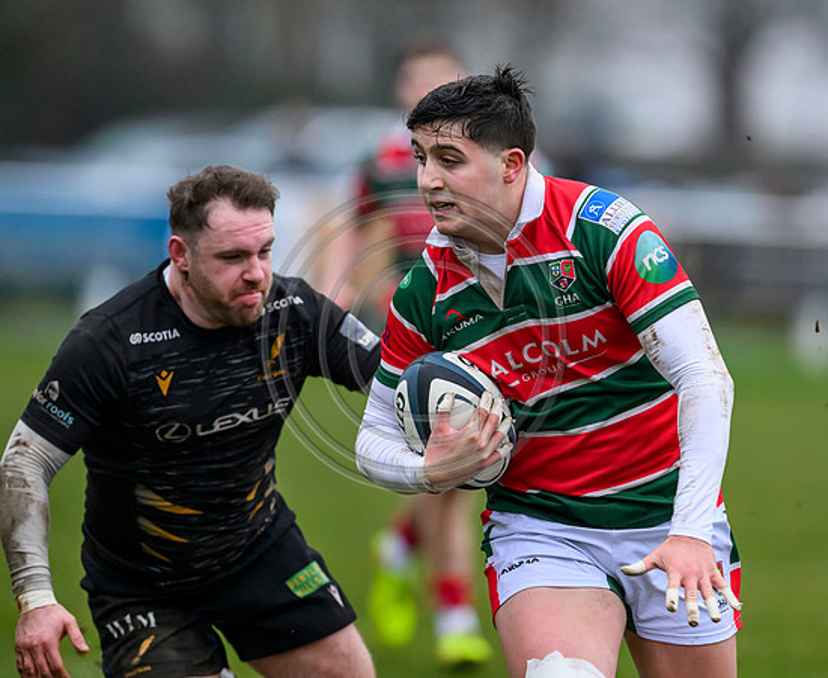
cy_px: 318
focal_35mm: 485
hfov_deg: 4.0
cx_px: 539
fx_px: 11983
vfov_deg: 3.2
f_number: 3.5
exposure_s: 1/2500
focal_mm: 400
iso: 4000
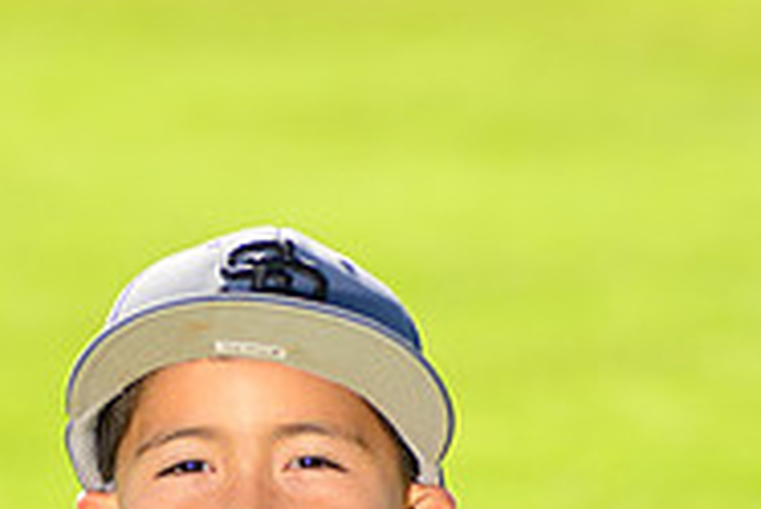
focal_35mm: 419
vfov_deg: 3.3
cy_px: 768
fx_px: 8864
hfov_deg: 4.9
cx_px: 411
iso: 100
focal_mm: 135
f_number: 5
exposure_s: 1/250
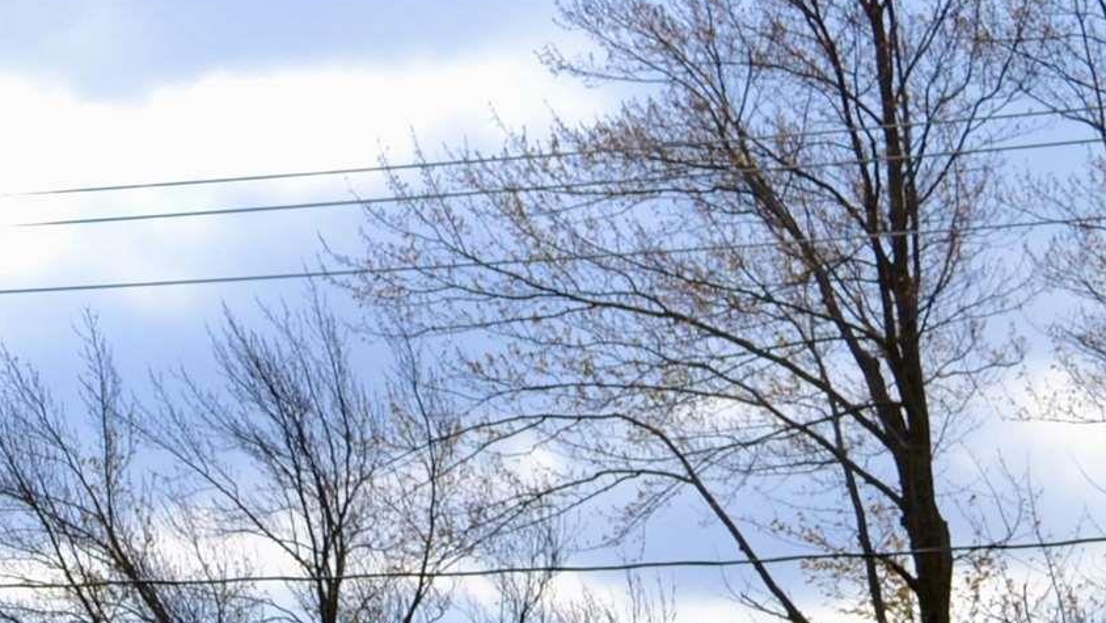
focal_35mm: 166
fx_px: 4866
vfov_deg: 7.2
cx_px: -759
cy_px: 1031
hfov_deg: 12.1
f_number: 8
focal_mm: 29
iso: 100
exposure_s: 1/250
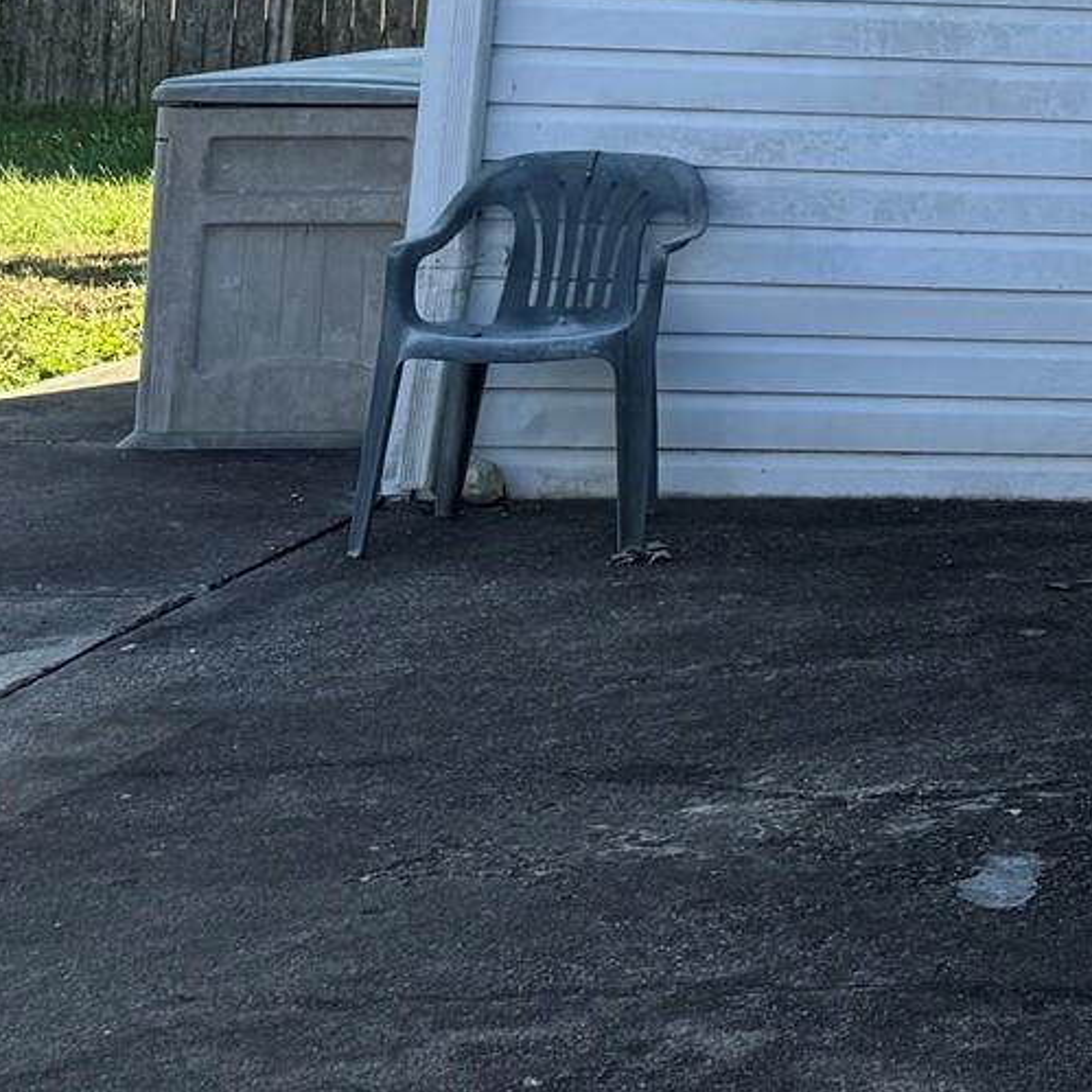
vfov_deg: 18.2
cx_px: 2162
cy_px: -446
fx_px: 3105
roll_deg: -2.5
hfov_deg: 15.8
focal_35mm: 87
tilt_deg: +7.9
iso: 80
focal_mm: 6.76
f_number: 1.78
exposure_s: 1/1172
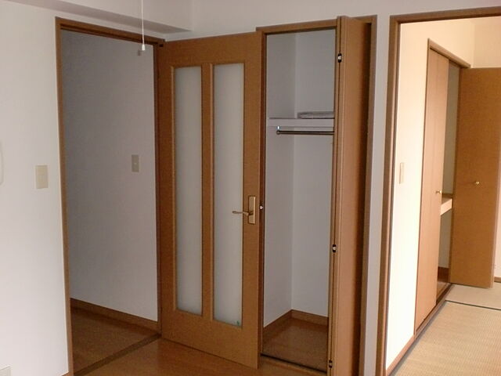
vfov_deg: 40.7
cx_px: 250
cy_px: 188
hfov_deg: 52.6
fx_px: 507
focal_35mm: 35
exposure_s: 1/60
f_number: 3.1
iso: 400
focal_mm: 6.3
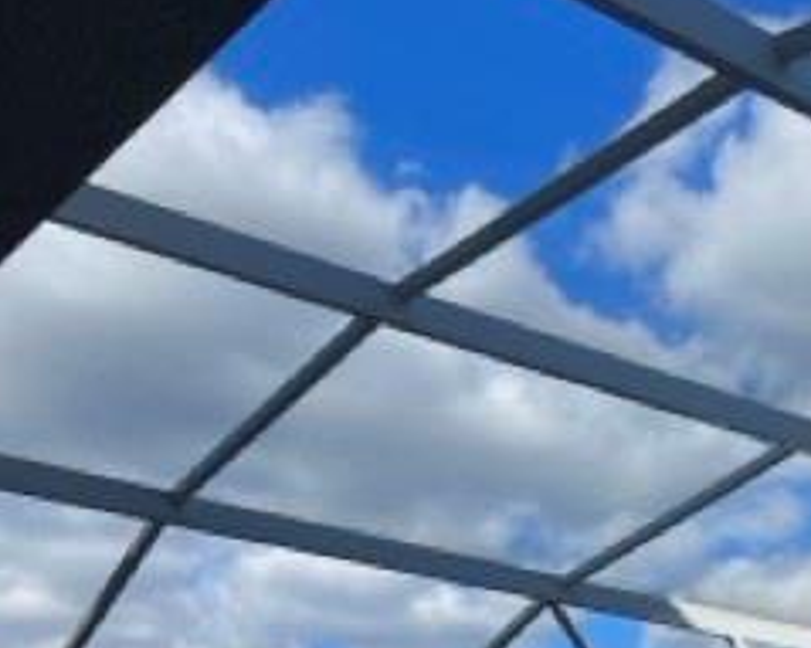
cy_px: 1004
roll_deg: +0.9
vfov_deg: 19.3
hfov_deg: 26.4
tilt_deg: +0.2
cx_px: 811
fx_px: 1632
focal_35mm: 68
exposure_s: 1/2457
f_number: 1.5
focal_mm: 5.7
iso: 50
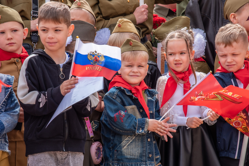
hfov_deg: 19.4
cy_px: 83
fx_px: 726
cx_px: 124
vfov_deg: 13.1
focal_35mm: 105
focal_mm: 105
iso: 320
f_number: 13
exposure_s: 1/160
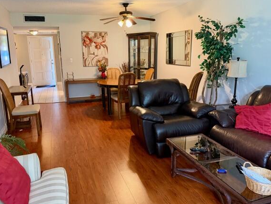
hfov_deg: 65.2
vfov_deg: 51.3
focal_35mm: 27
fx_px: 211
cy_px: 97
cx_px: 126
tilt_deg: -13.0
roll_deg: +2.1
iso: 500
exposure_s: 1/60
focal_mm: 6.76
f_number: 1.78
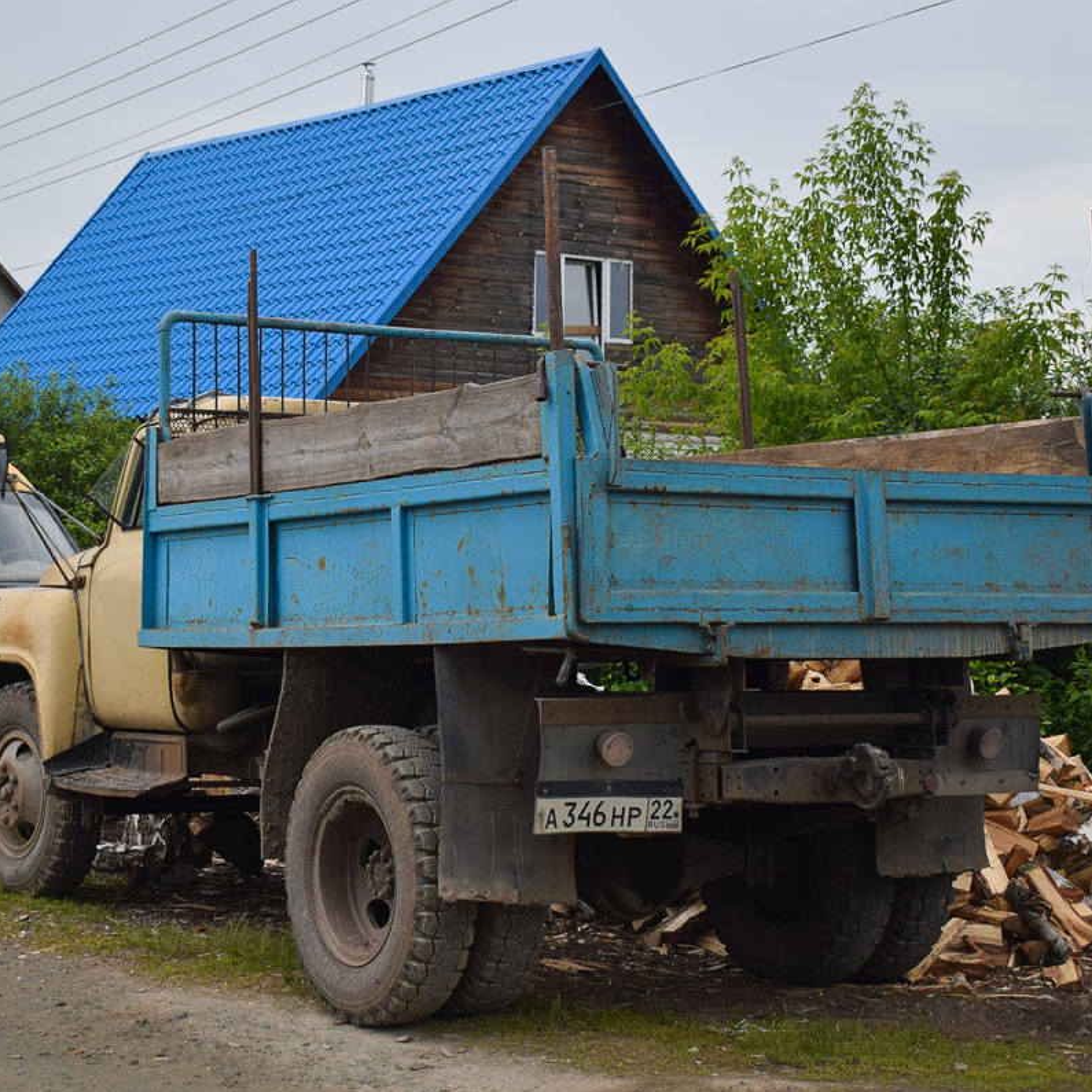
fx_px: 2129
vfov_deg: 28.8
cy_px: 548
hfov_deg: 28.8
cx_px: 512
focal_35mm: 60
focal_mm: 31
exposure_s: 1/200
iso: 400
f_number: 5
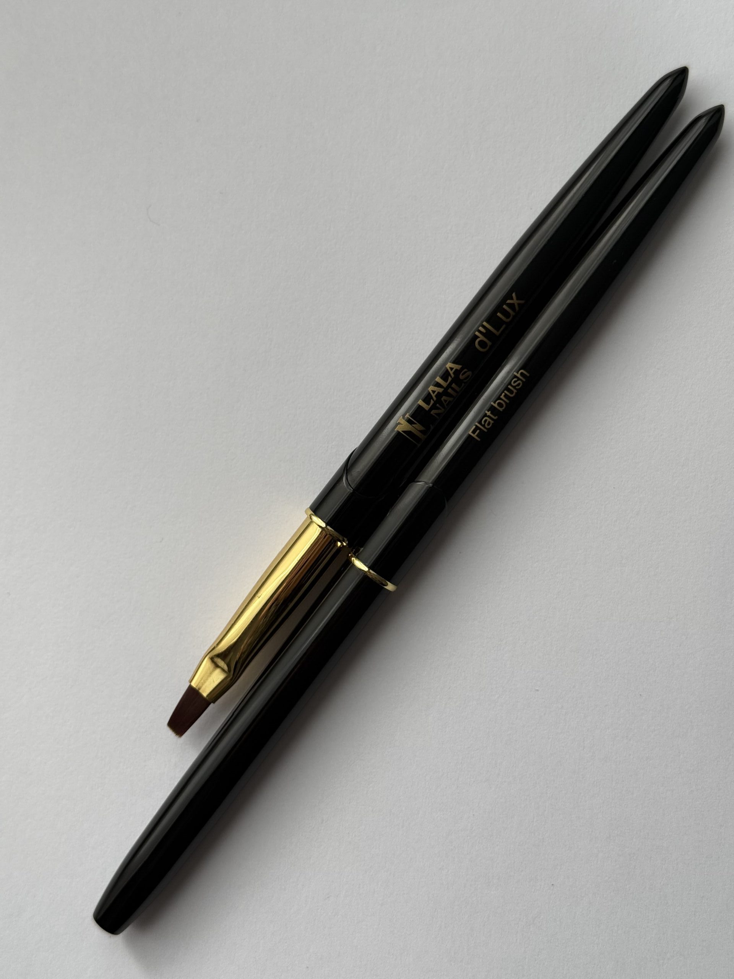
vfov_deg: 39.7
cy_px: 490
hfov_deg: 30.3
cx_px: 367
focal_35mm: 48
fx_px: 1357
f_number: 1.78
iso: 64
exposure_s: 1/1883
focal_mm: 6.76
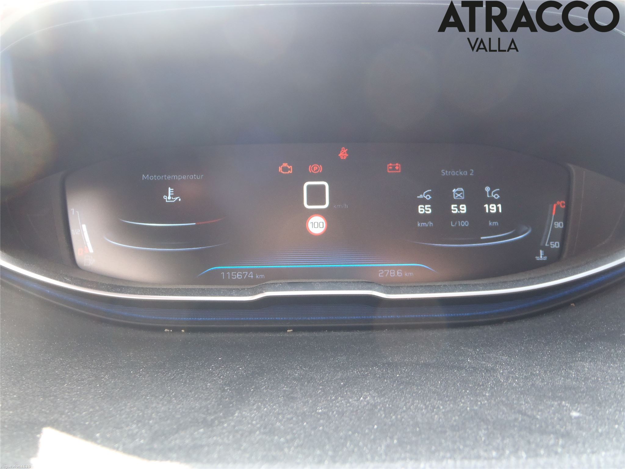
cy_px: 234
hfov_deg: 63.4
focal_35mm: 28
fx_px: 506
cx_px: 312
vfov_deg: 49.7
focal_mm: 5
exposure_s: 1/30
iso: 125
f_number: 3.5
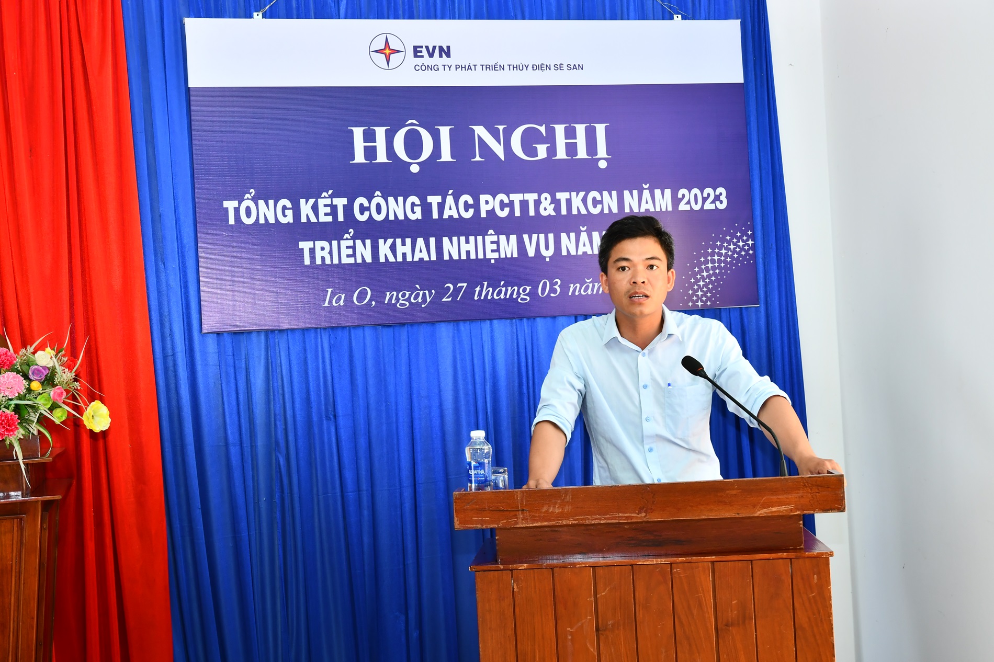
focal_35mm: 48
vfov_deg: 28.1
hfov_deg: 41.1
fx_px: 1325
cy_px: 331
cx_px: 497
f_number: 6.3
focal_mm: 32
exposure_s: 1/80
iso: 500
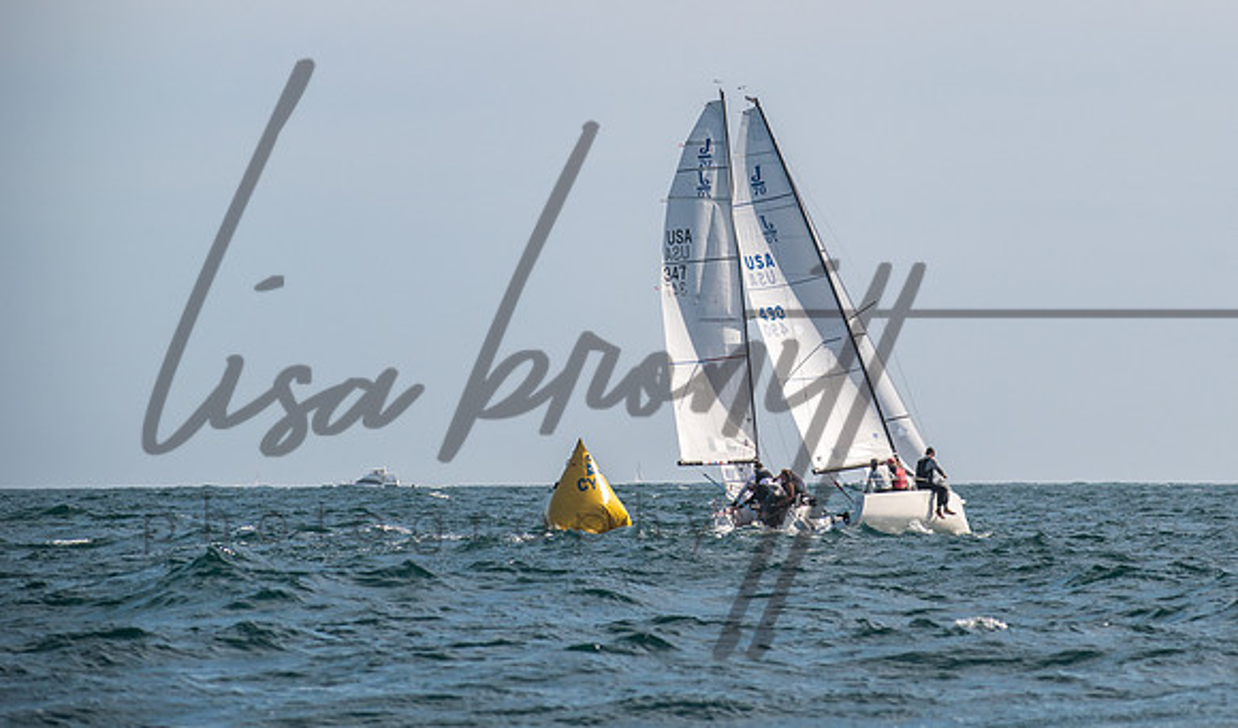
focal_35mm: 240
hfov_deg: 8.9
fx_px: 7950
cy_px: 256
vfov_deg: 5.2
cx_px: 773
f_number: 6.3
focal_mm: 122
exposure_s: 1/2000
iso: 200
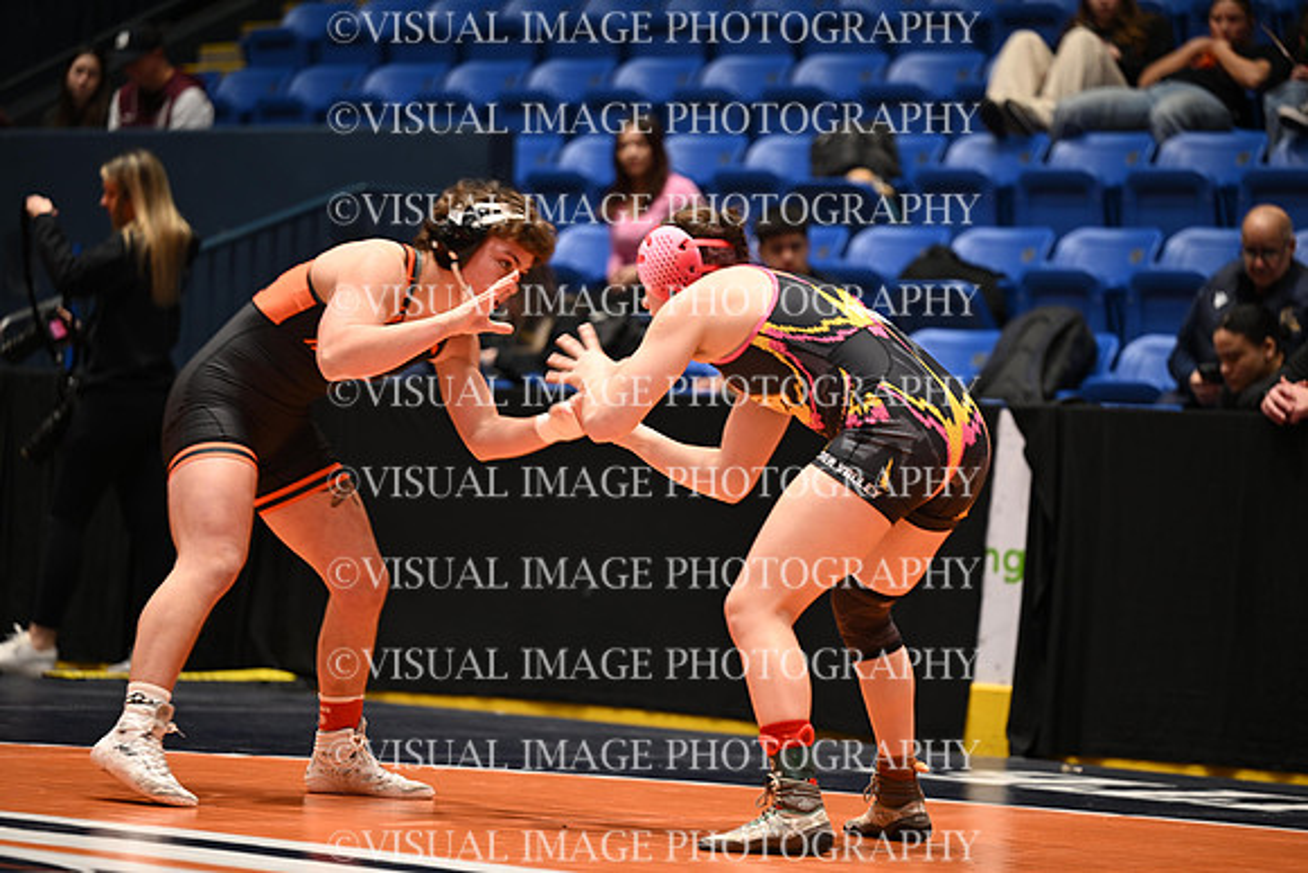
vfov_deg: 9.5
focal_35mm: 145
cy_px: 436
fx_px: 5269
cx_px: 654
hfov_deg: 14.2
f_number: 2.8
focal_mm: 145
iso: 500
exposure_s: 1/120
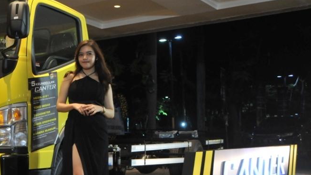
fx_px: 421
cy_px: 107
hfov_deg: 39.6
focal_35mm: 51
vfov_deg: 23.5
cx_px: 83
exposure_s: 1/60
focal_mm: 22
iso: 1250
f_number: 8
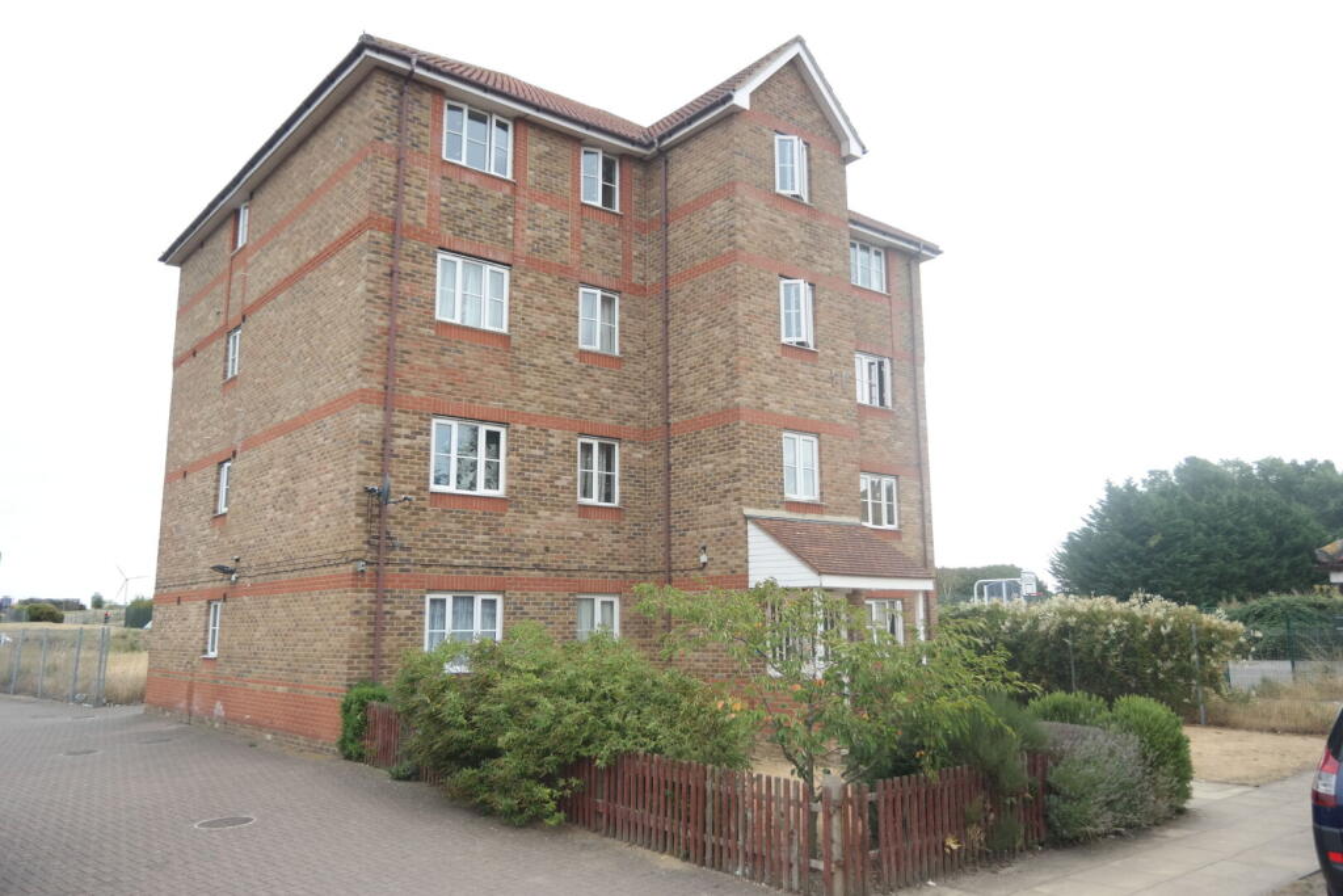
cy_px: 448
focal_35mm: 27
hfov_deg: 67.4
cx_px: 672
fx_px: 1007
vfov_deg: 47.9
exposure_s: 1/500
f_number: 4.5
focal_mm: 18
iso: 400
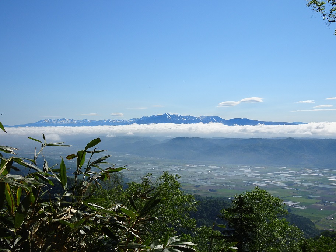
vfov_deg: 38.7
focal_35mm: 37
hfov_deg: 50.1
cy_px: 126
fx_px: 359
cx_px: 168
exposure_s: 1/1250
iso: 80
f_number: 4
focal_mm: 6.37
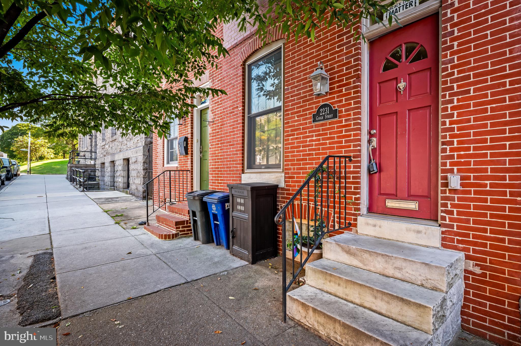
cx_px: 260
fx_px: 260
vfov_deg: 67.3
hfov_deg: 90.0
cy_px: 173
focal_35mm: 18
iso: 400
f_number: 8
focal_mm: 18
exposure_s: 1/40
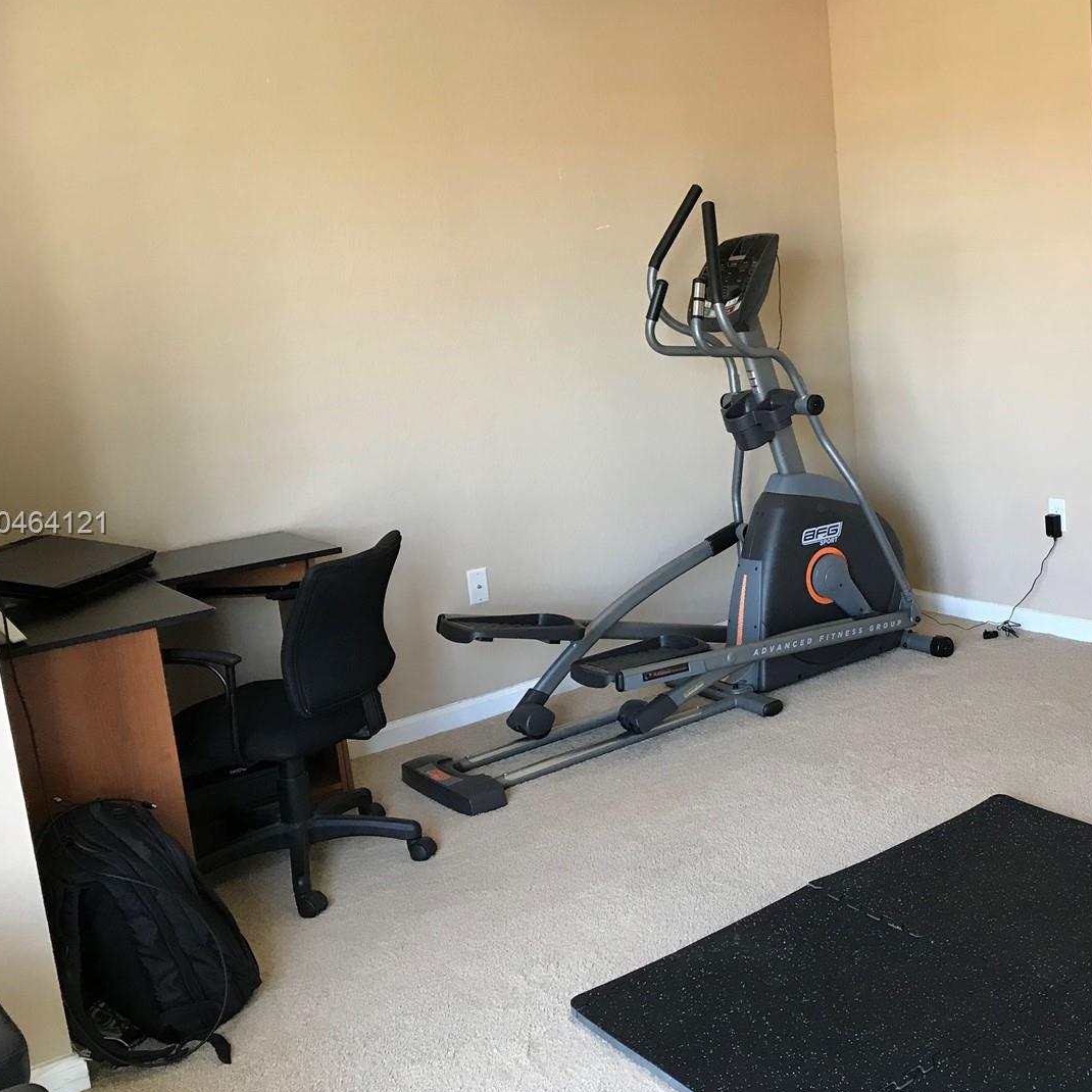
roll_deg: +4.3
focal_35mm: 37
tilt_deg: -10.9
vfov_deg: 44.9
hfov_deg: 43.9
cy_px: 525
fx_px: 1321
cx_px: 771
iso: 40
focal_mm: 3.99
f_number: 1.8
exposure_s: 1/30
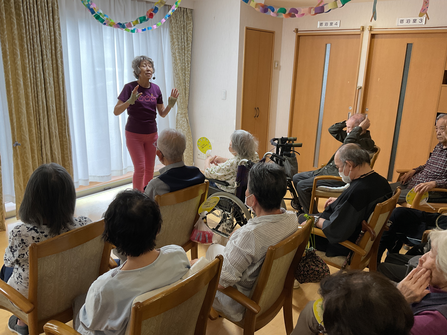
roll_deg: -3.5
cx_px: 224
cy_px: 168
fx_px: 374
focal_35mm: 29
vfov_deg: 48.2
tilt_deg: -15.6
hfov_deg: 61.7
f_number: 1.8
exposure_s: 1/50
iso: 50
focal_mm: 3
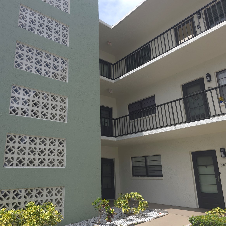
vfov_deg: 57.3
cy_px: 110
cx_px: 90
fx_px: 207
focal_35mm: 28
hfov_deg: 56.8
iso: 12
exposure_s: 1/474
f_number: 1.7
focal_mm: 6.3
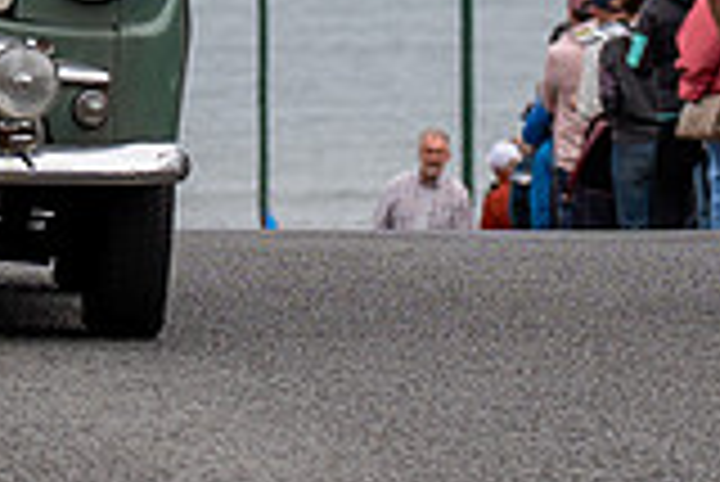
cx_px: -162
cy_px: -299
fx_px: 10029
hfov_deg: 4.1
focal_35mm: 501
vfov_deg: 2.7
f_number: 4.5
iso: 160
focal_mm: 89
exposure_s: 1/640
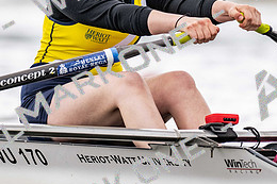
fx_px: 10304
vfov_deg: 1.0
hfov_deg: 1.5
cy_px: 20
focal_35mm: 1340
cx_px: 164
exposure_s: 1/2500
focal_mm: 600
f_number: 4
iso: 800
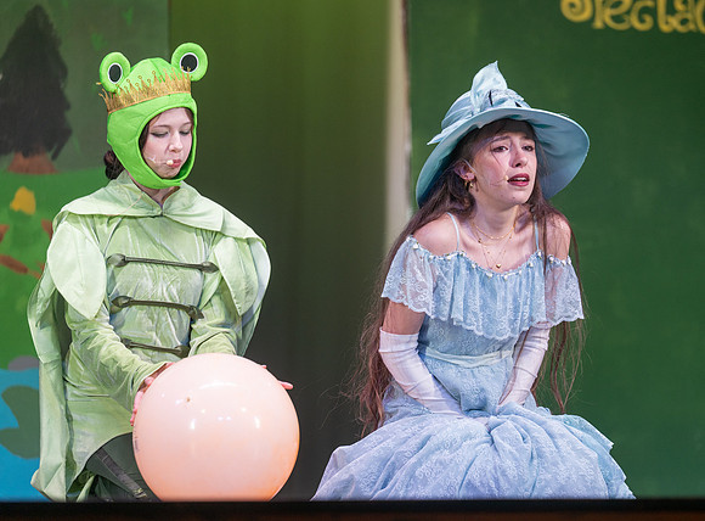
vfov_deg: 5.3
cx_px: 468
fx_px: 5598
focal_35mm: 276
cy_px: 290
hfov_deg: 7.2
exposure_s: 1/250
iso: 250
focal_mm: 200
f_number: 2.8
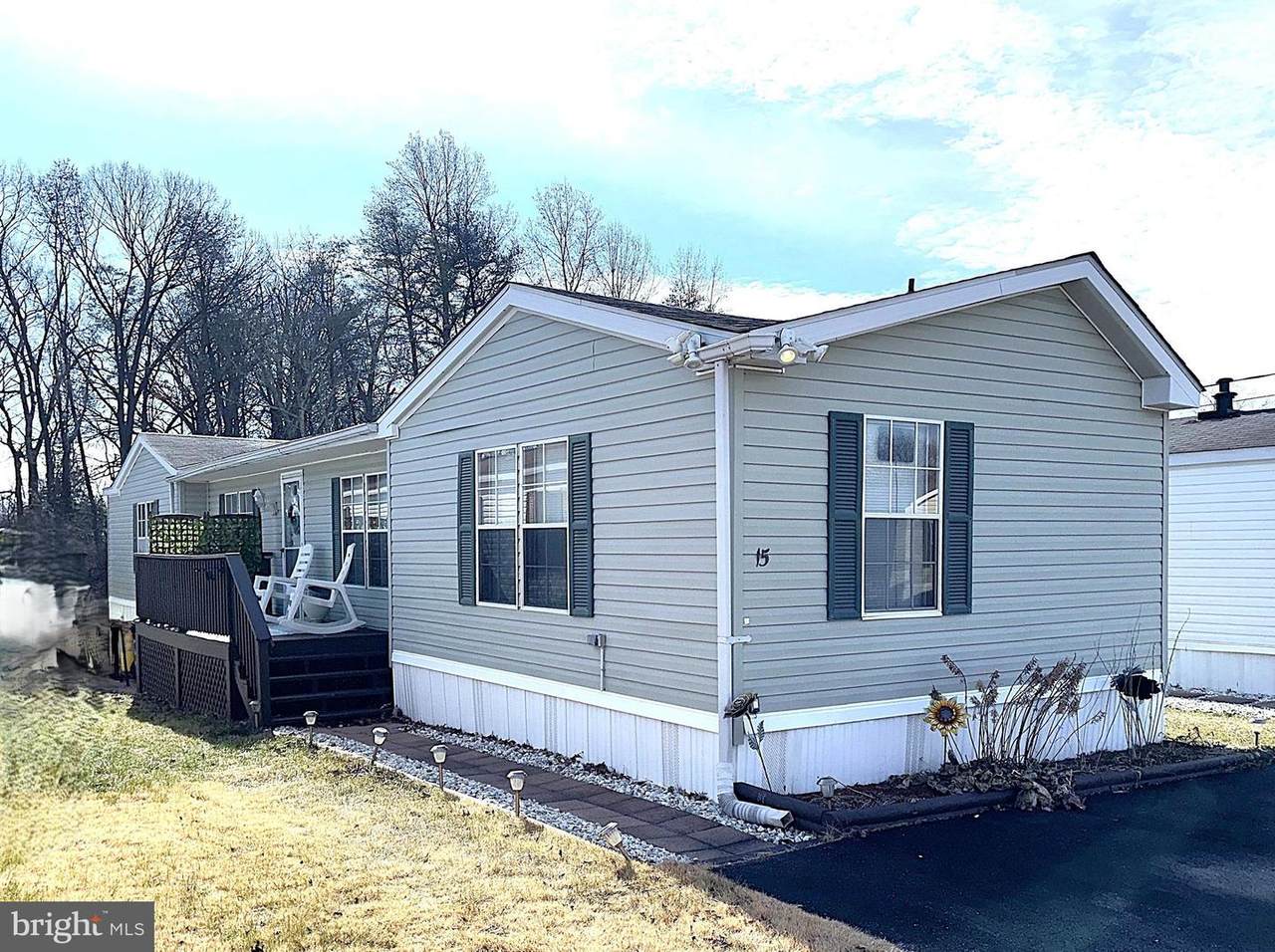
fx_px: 883
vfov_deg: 56.7
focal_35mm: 24
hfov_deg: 71.7
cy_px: 476
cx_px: 638
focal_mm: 6.86
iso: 50
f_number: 1.78
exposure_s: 1/9709
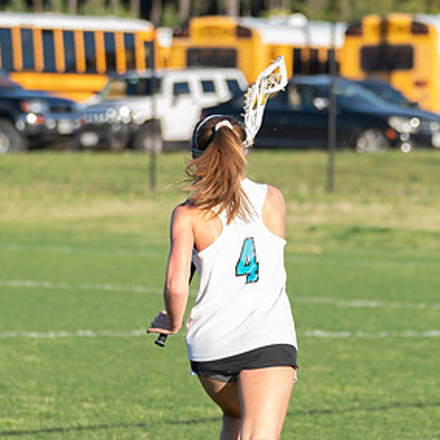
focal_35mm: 340
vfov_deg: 5.2
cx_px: 181
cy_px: 276
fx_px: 4889
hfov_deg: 5.2
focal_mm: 104
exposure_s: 1/400
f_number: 3.2
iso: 50
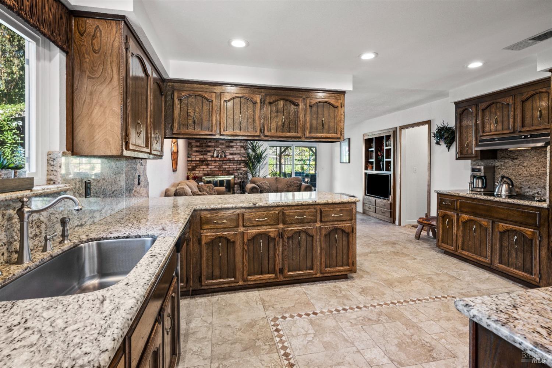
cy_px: 184
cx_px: 276
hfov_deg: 93.3
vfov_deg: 70.4
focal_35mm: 17
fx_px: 261
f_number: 8
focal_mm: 17
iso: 100
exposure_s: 1
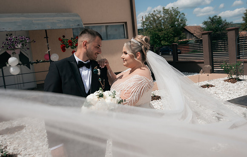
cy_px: 69
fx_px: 205
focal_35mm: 30
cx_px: 132
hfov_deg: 62.1
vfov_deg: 41.8
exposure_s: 1/2500
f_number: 5
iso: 320
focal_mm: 28
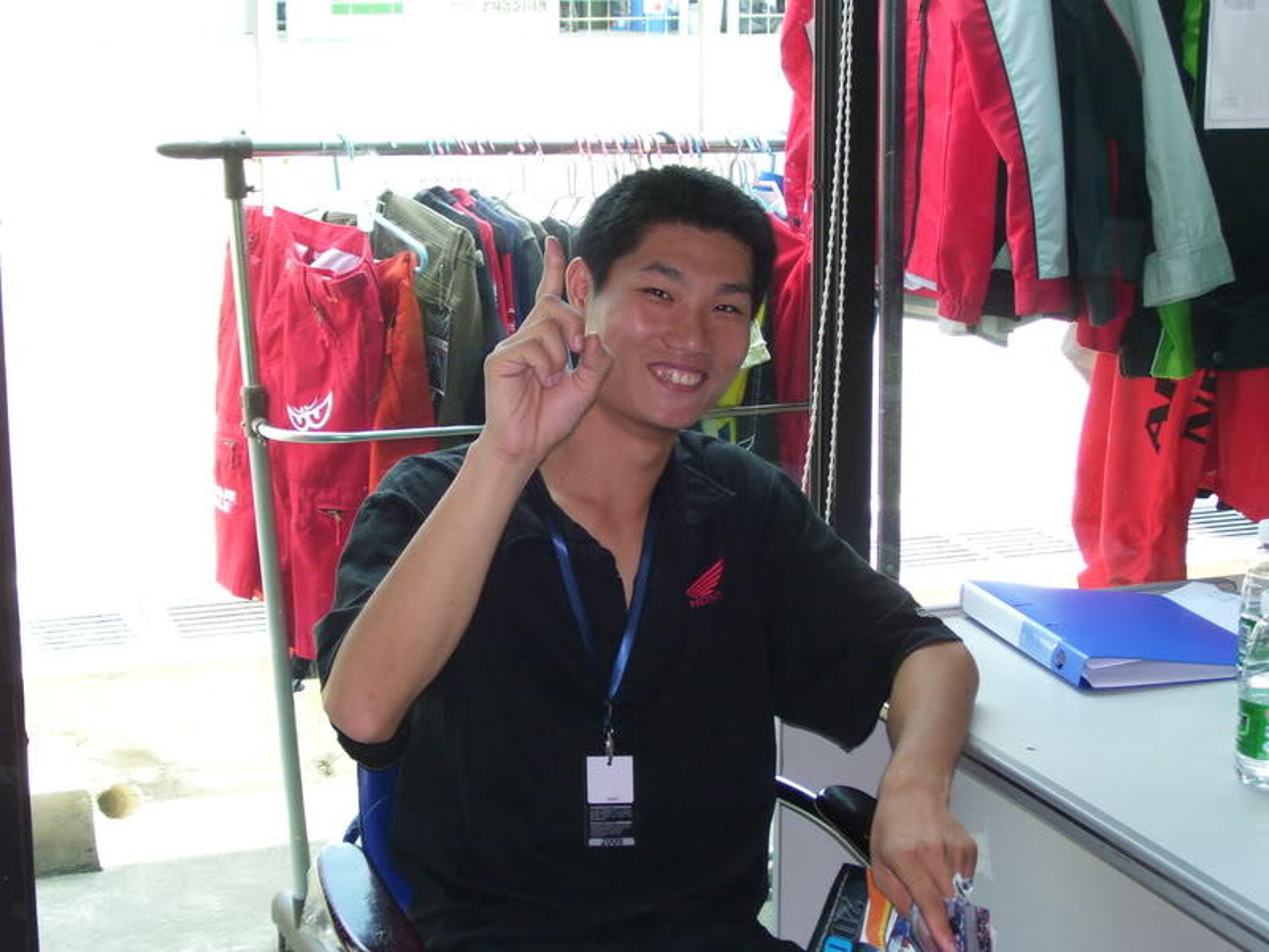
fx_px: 2566
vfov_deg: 21.0
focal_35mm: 70
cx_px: 634
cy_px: 476
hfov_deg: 27.8
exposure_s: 1/90
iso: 125
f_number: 4
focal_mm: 11.6
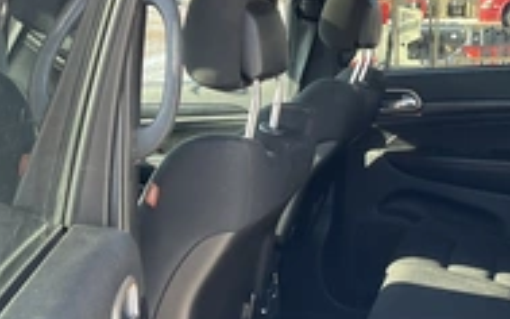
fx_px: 903
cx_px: 389
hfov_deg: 30.9
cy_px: 219
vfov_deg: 19.9
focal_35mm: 65
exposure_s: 1/122
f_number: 1.8
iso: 32
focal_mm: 3
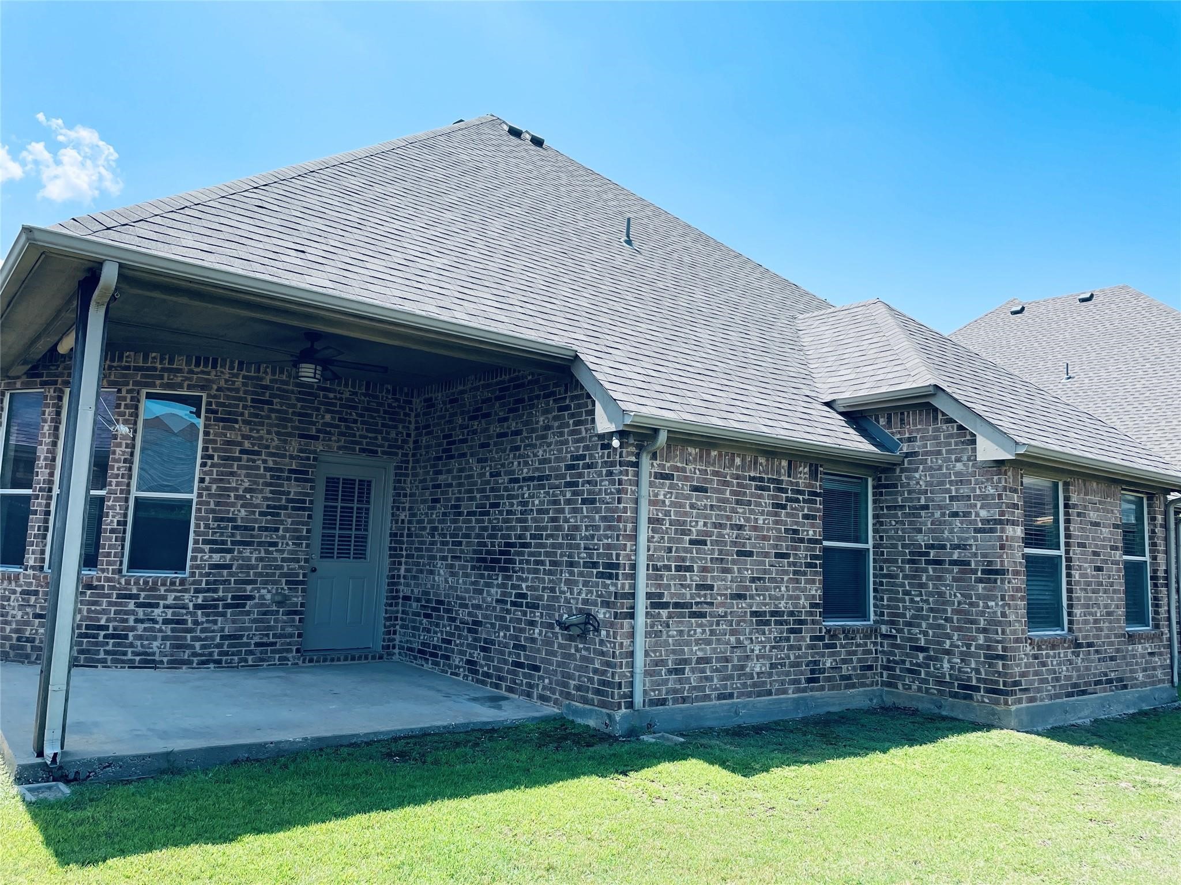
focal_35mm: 26
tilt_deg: +8.2
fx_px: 887
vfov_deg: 53.1
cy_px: 442
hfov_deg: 67.3
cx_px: 590
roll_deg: -1.7
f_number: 1.6
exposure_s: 1/2304
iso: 32
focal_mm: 4.2
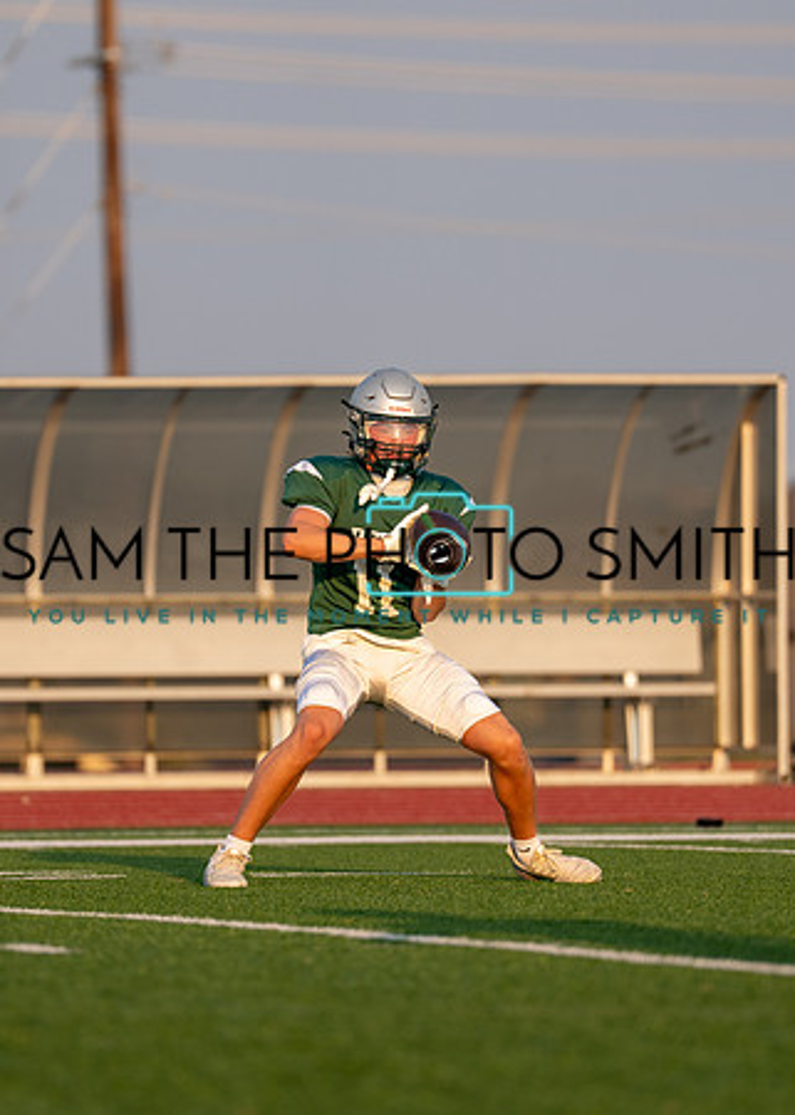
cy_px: 565
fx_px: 11676
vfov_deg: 5.5
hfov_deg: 3.9
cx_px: 335
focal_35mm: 369
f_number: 2.8
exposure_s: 1/1250
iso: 160
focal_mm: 200
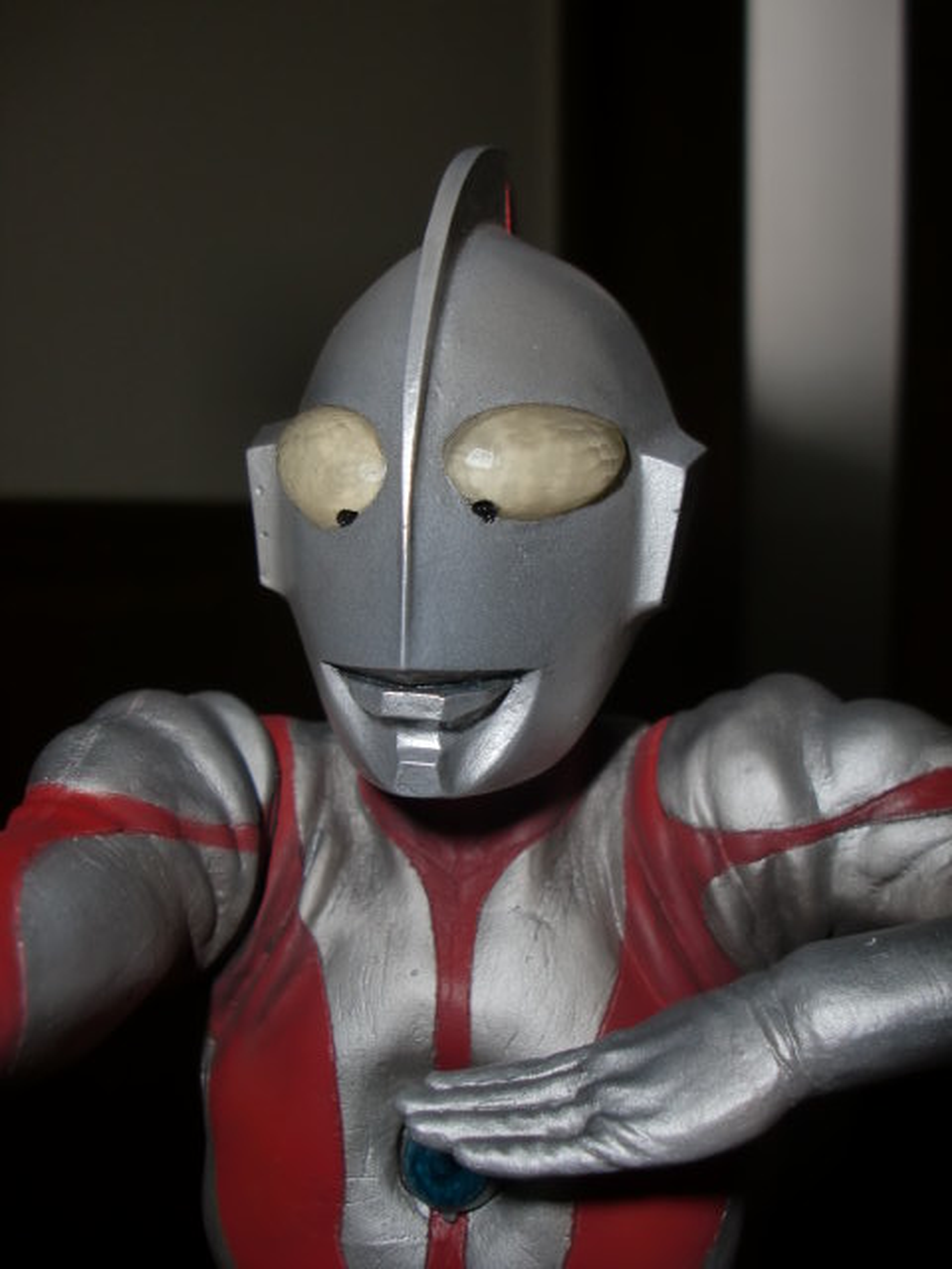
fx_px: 1320
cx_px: 476
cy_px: 634
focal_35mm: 36
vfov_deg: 51.4
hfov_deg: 39.7
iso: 64
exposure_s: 1/30
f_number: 7.9
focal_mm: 6.3
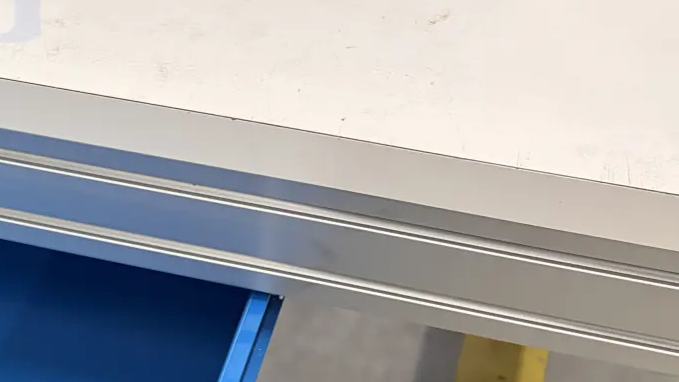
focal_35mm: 80
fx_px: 1440
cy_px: 470
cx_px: -90
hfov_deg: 24.5
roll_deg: +5.5
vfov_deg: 14.6
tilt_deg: -44.4
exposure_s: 1/50
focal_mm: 5.96
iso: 320
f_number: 1.6
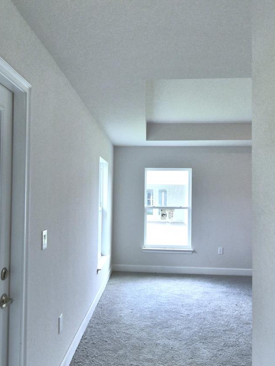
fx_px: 286
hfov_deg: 51.3
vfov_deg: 65.3
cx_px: 127
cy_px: 186
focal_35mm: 27
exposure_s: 1/125
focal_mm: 10
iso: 320
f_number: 4.5
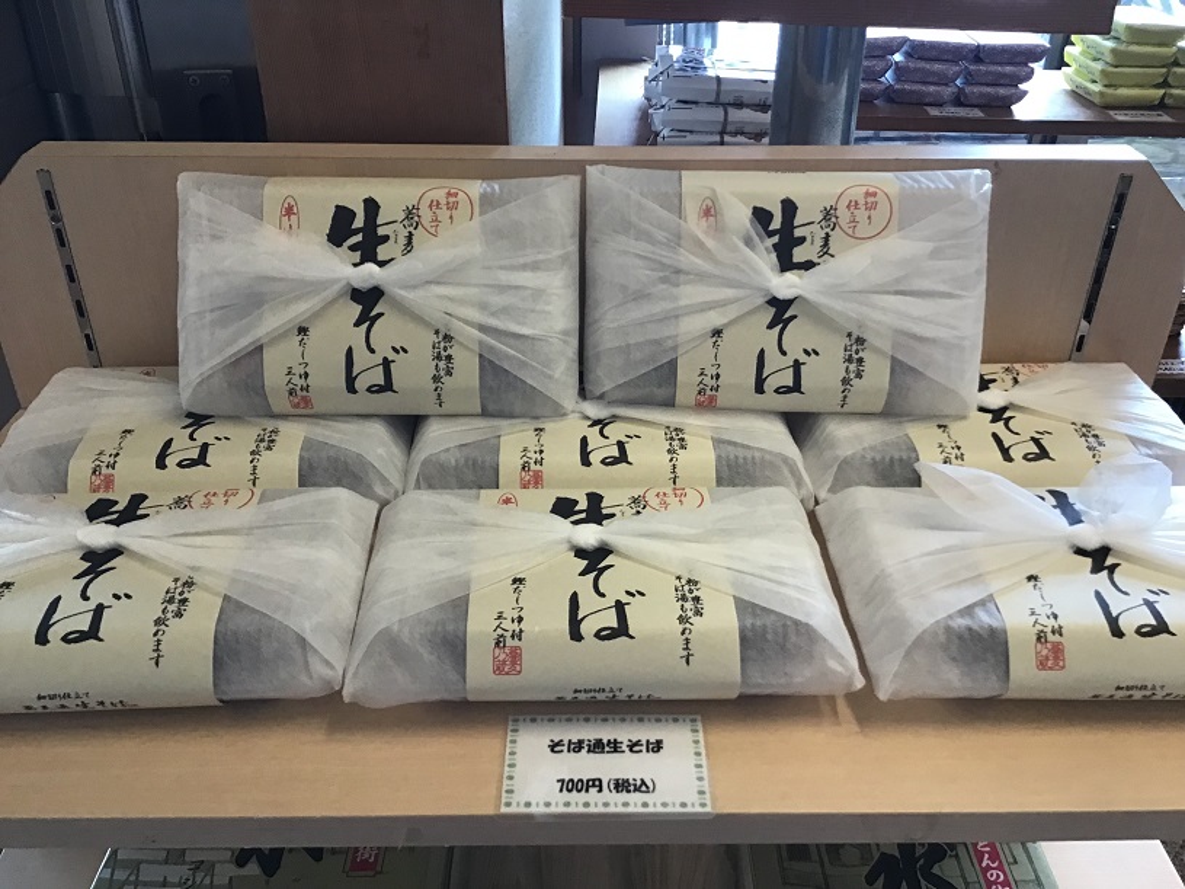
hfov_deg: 58.4
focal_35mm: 31
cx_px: 592
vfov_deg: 45.4
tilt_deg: -31.4
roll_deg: -1.5
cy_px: 444
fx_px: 1061
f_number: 2.4
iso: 64
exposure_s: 1/33
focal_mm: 3.3
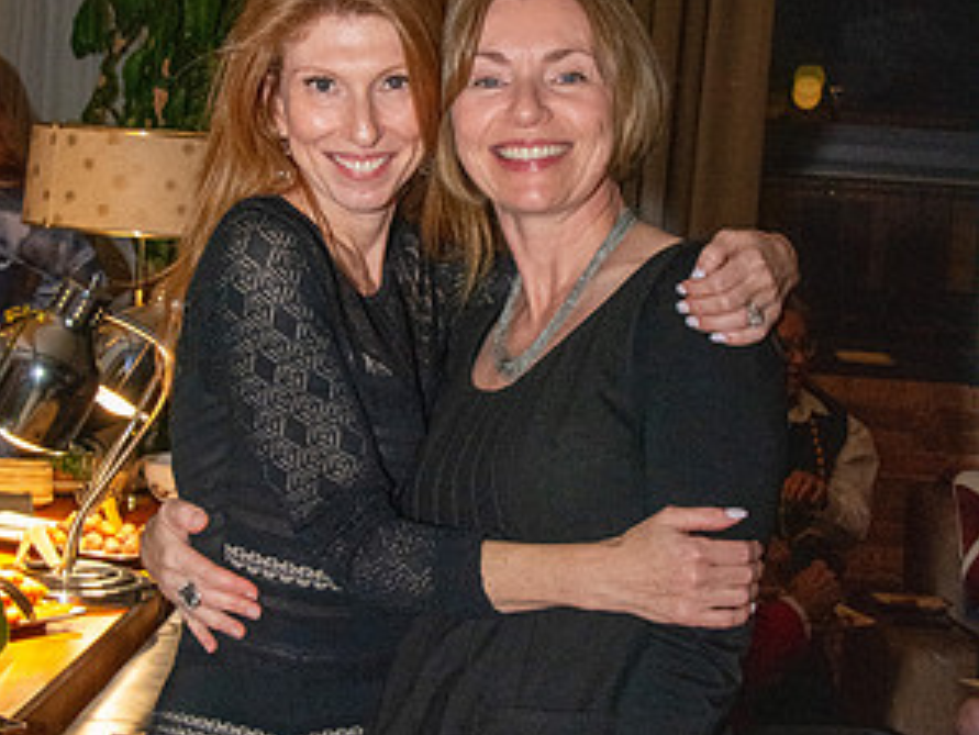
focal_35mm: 83
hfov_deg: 23.5
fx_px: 2348
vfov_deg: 17.8
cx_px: 488
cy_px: 359
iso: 5000
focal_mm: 38
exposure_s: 1/160
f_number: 16
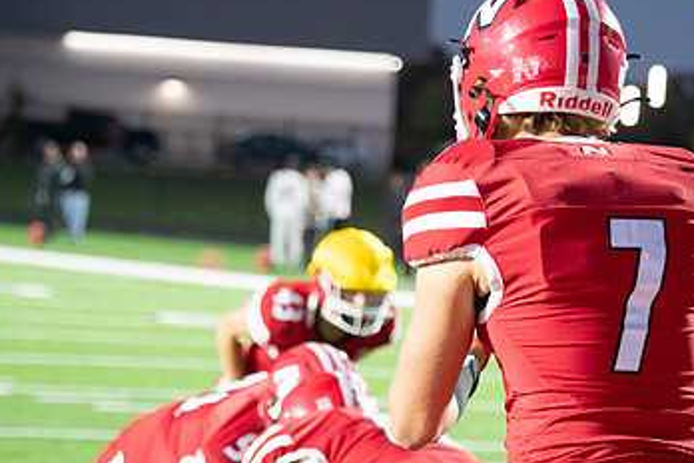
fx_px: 4819
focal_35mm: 250
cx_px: 463
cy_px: 310
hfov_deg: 8.2
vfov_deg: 5.5
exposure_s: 1/160
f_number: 5.6
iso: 8000
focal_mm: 150
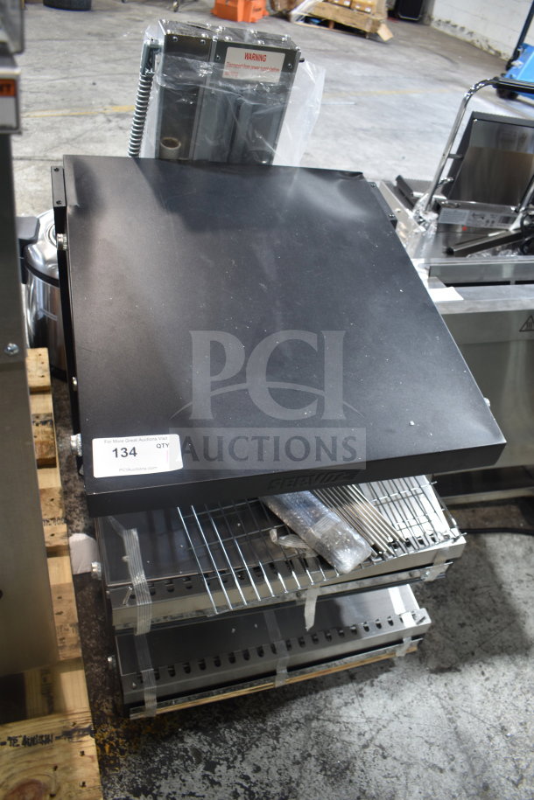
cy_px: 400
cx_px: 267
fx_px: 601
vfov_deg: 67.4
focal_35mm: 27
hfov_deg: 47.9
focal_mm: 18
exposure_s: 1/30
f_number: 3.5
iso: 360
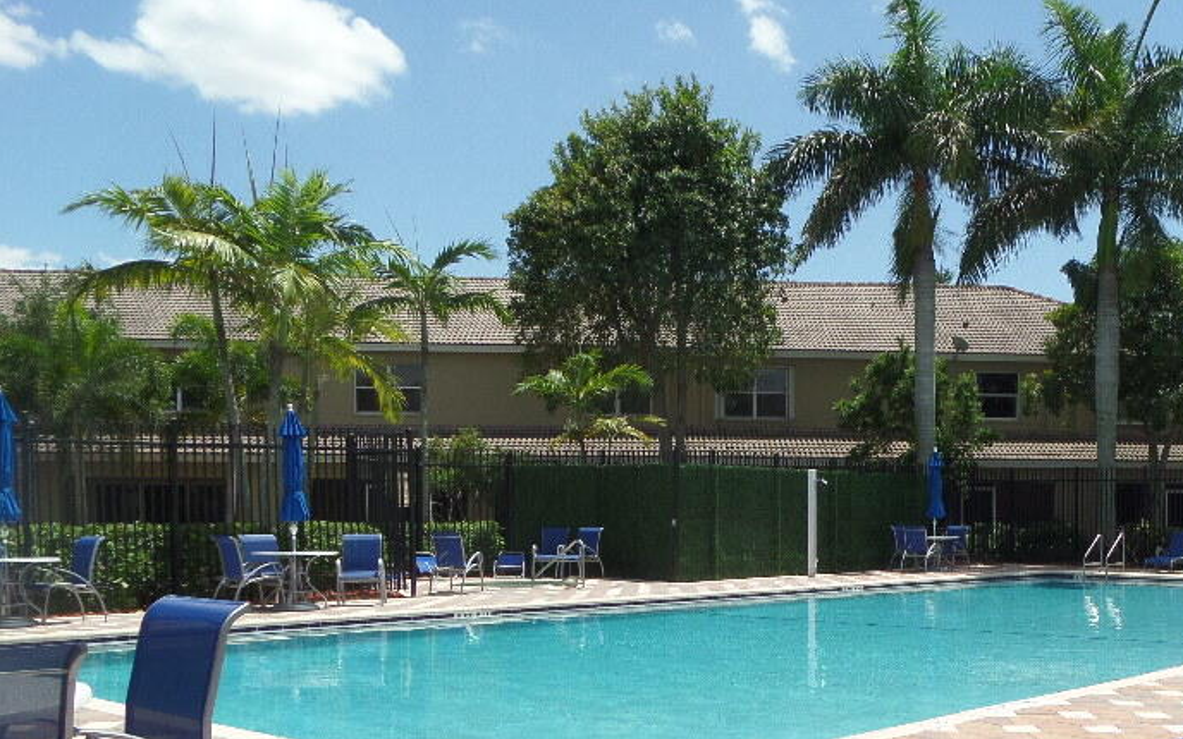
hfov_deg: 47.4
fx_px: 1322
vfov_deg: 30.5
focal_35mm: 41
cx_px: 796
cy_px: 589
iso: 100
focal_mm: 4.3
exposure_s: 1/1000
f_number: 3.8
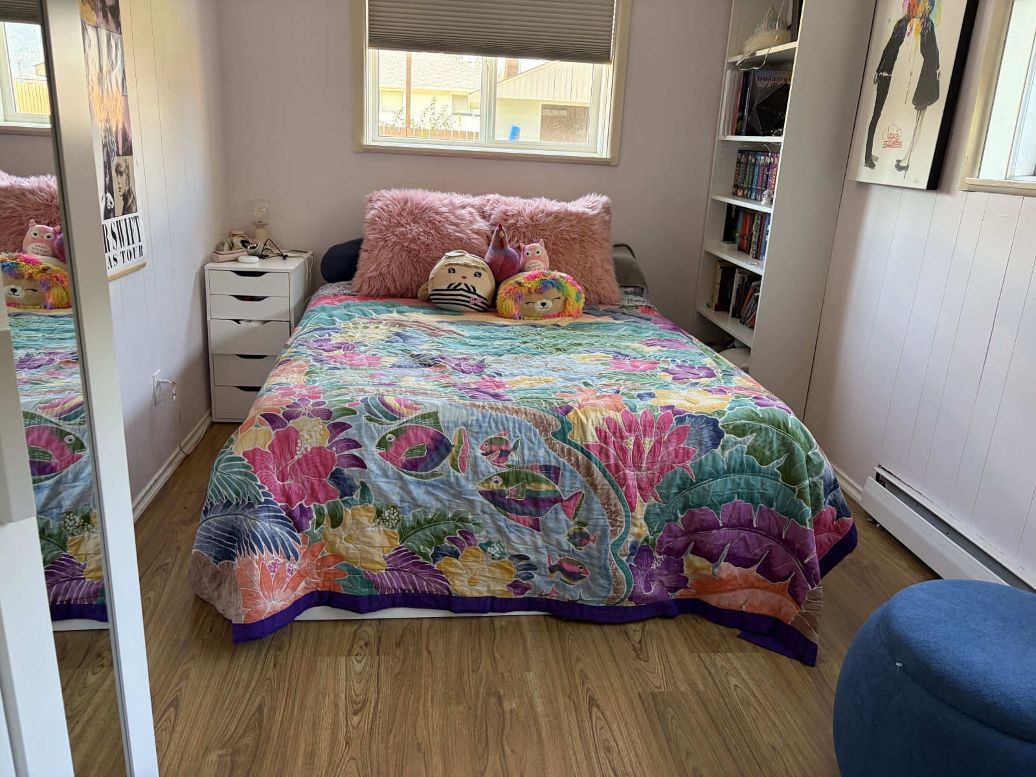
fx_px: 778
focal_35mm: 26
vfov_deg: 53.1
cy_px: 388
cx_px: 518
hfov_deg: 67.3
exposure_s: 1/60
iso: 125
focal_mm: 5.96
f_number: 1.6
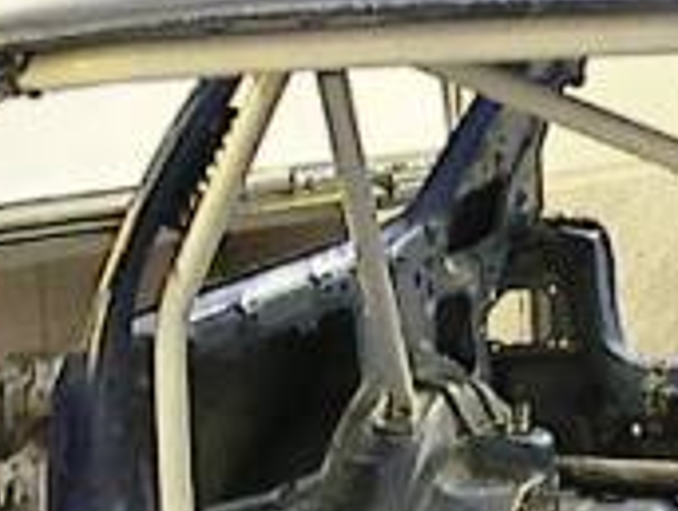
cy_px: 553
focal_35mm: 124
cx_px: 460
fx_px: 2434
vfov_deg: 11.8
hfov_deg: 15.8
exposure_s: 1/36.6
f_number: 3.5
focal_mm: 6.3
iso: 450
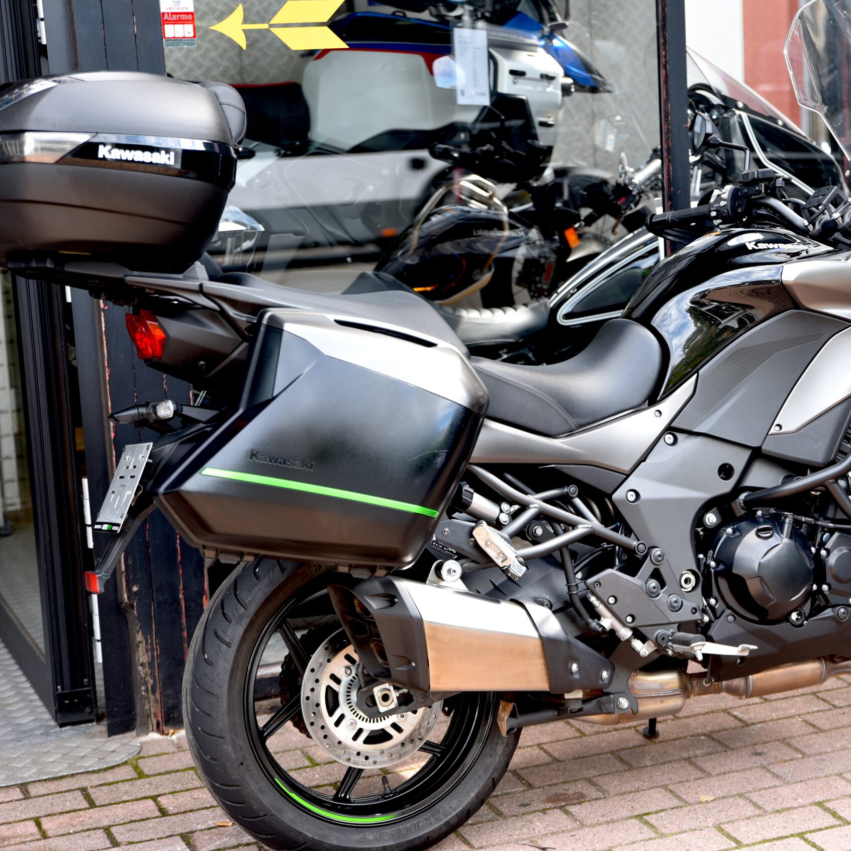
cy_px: 424
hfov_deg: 23.8
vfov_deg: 24.0
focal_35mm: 72
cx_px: 591
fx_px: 2003
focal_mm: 56
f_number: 3.5
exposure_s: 1/60
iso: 100
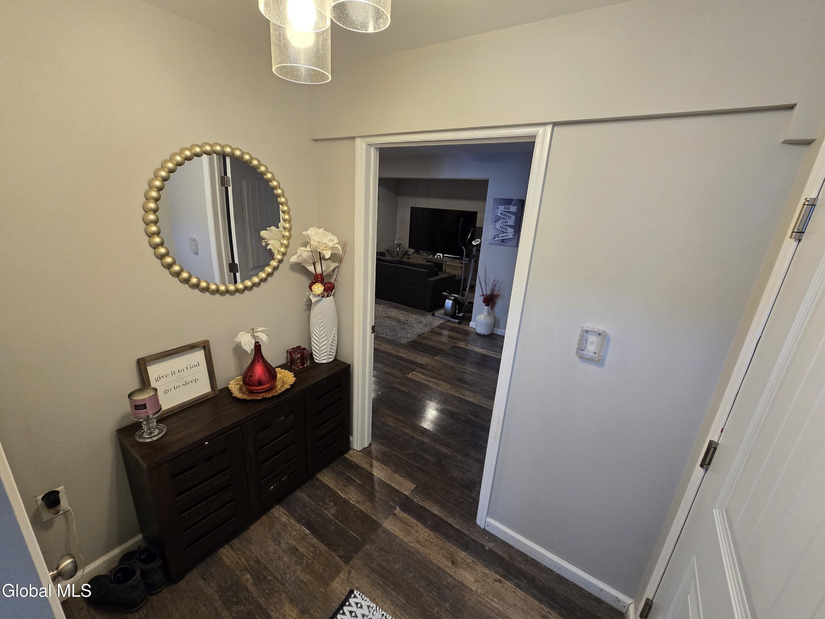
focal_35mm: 13
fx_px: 310
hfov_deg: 106.2
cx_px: 412
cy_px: 310
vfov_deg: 89.9
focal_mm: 2.2
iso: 200
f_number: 2.2
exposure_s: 1/60
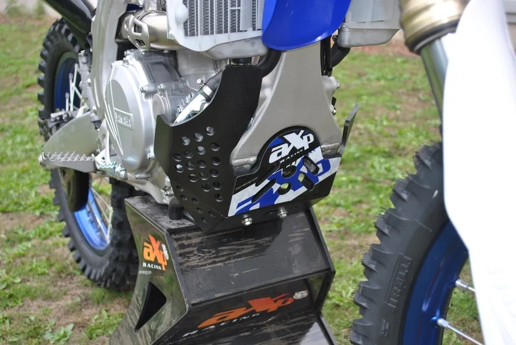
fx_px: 689
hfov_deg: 41.1
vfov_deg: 28.2
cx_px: 258
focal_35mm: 48
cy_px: 172
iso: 200
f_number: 4.8
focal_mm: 32
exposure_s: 1/125
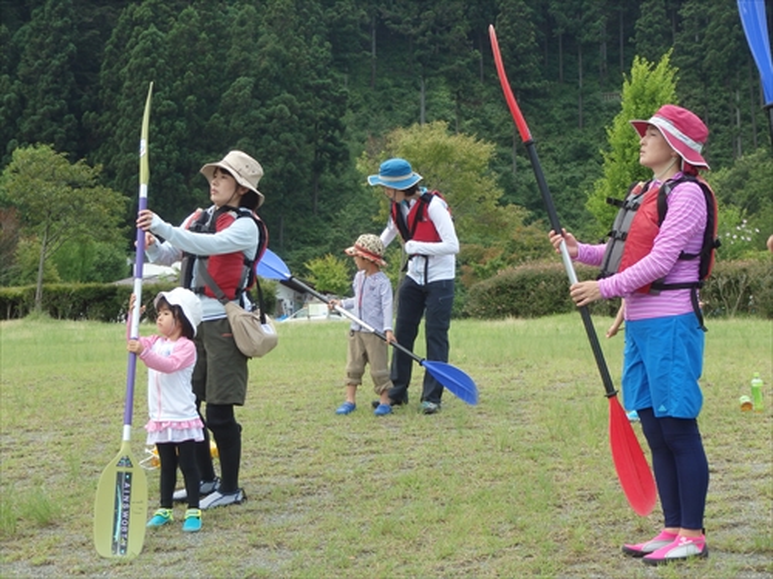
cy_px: 290
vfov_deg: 22.9
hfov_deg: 30.3
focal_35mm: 64
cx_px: 386
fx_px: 1429
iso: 125
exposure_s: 1/200
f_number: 5.4
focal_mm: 11.4
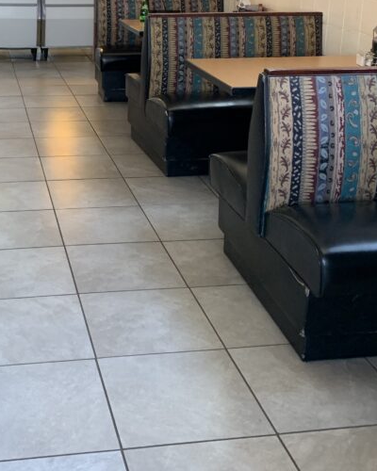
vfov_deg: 35.2
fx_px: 725
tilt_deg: -12.7
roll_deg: -1.2
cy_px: 117
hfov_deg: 28.8
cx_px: 100
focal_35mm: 52
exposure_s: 1/60
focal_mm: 4.25
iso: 160
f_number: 1.8
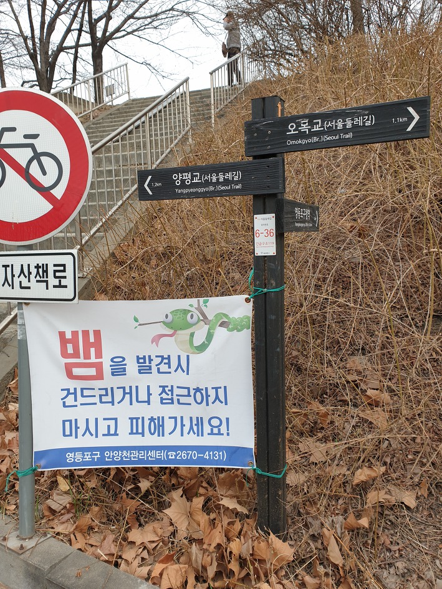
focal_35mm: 26
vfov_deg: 67.3
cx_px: 221
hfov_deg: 53.1
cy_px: 294
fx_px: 443
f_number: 2.4
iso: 50
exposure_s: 1/595
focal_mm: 4.3
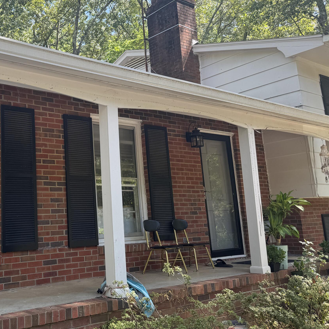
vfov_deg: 43.8
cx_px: 61
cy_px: 148
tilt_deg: +9.6
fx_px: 409
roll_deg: +3.2
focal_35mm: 38
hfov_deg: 41.7
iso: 80
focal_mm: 6.76
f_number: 1.78
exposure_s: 1/356
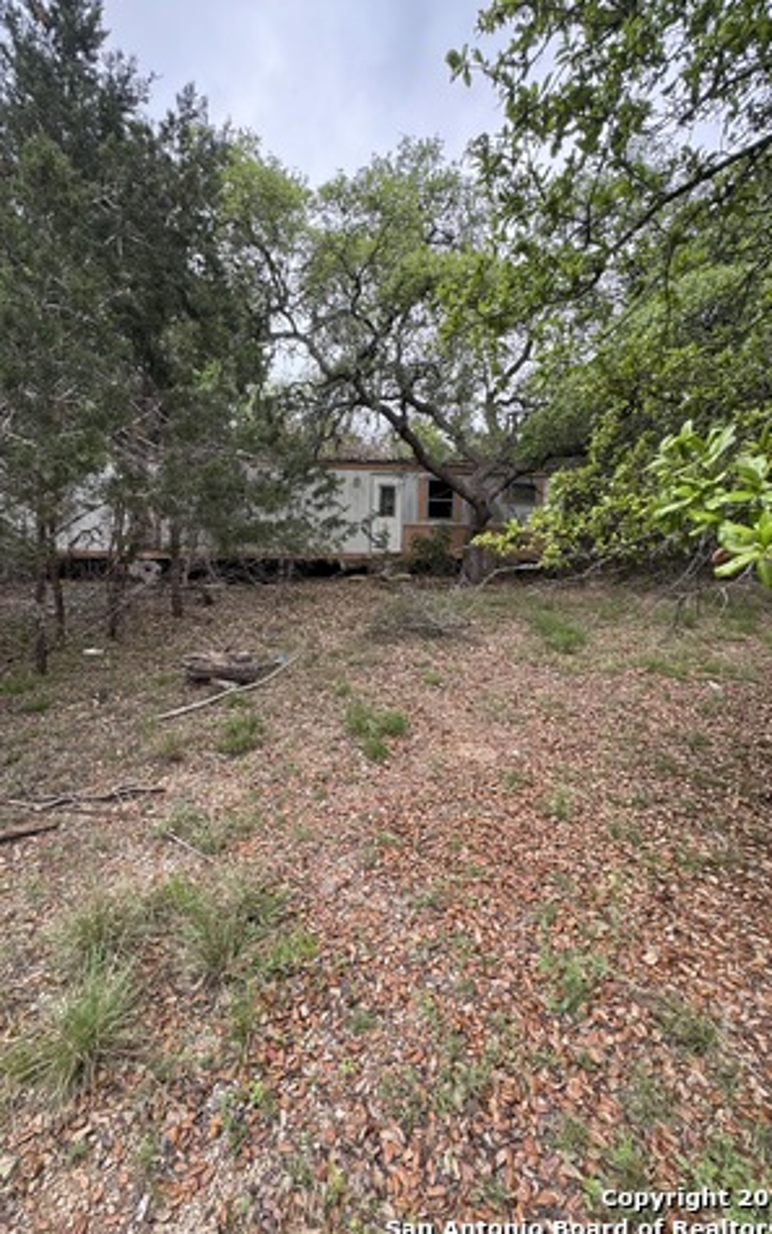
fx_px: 505
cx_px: 341
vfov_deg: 101.5
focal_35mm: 15
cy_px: 621
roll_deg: -1.3
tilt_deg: -10.0
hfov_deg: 74.5
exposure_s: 1/103
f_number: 2.2
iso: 40
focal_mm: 2.22
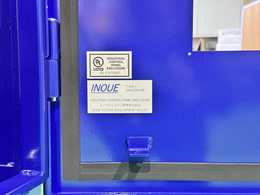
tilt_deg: -6.0
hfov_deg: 39.7
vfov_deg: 30.3
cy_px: 98
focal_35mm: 48
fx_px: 361
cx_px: 130
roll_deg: +0.0
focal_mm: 6.76
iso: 320
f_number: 1.78
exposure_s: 1/40
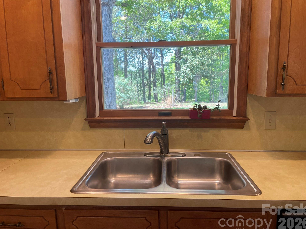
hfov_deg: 65.3
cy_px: 115
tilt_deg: -8.7
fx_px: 239
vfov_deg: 51.4
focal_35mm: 27
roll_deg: +0.8
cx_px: 153
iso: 40
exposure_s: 1/120
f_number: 1.6
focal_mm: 4.2
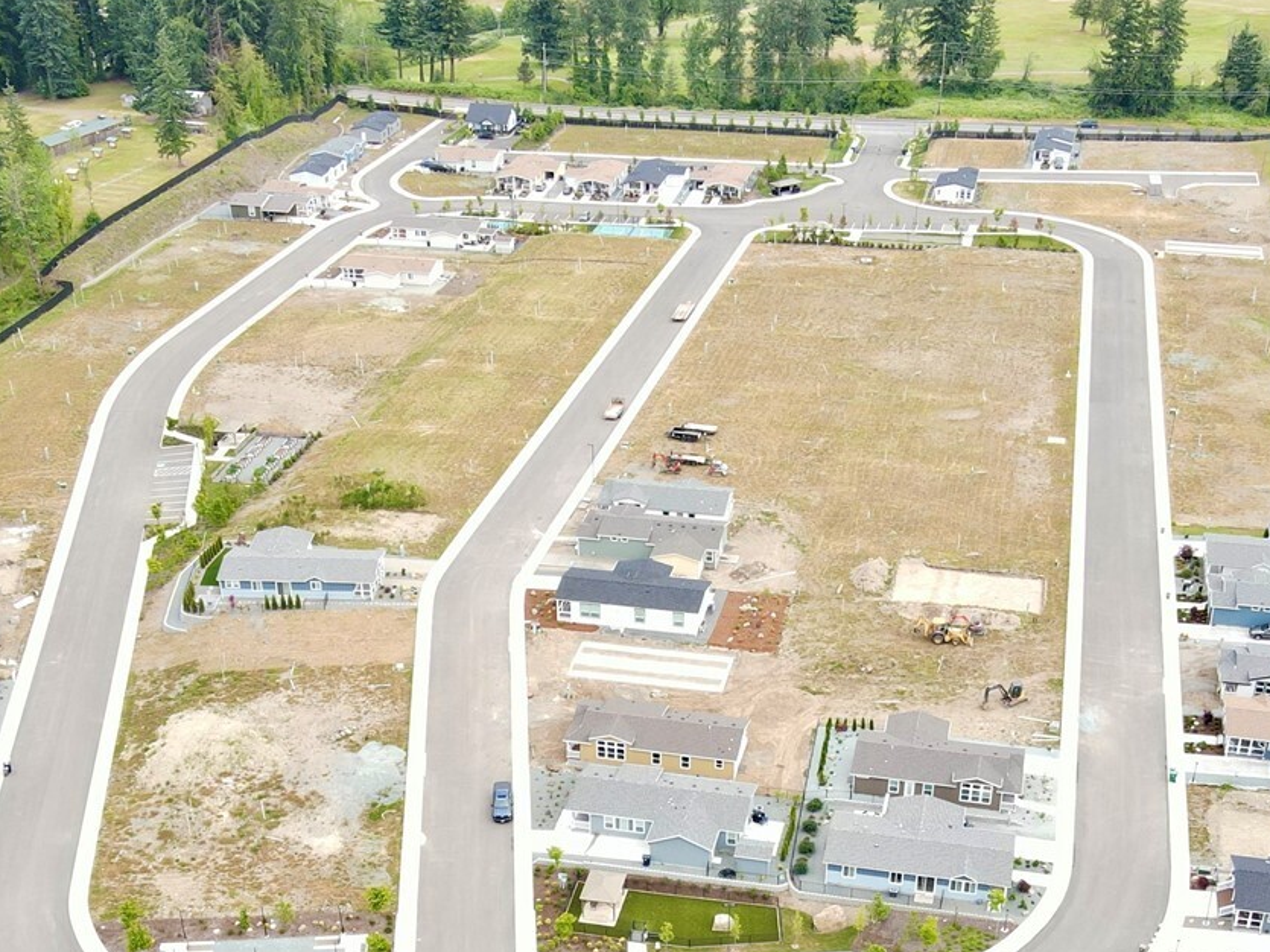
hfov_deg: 41.2
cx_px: 654
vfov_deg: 30.6
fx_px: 1687
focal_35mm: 46
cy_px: 777
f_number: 2.8
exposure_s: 1/100
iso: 100
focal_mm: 4.5
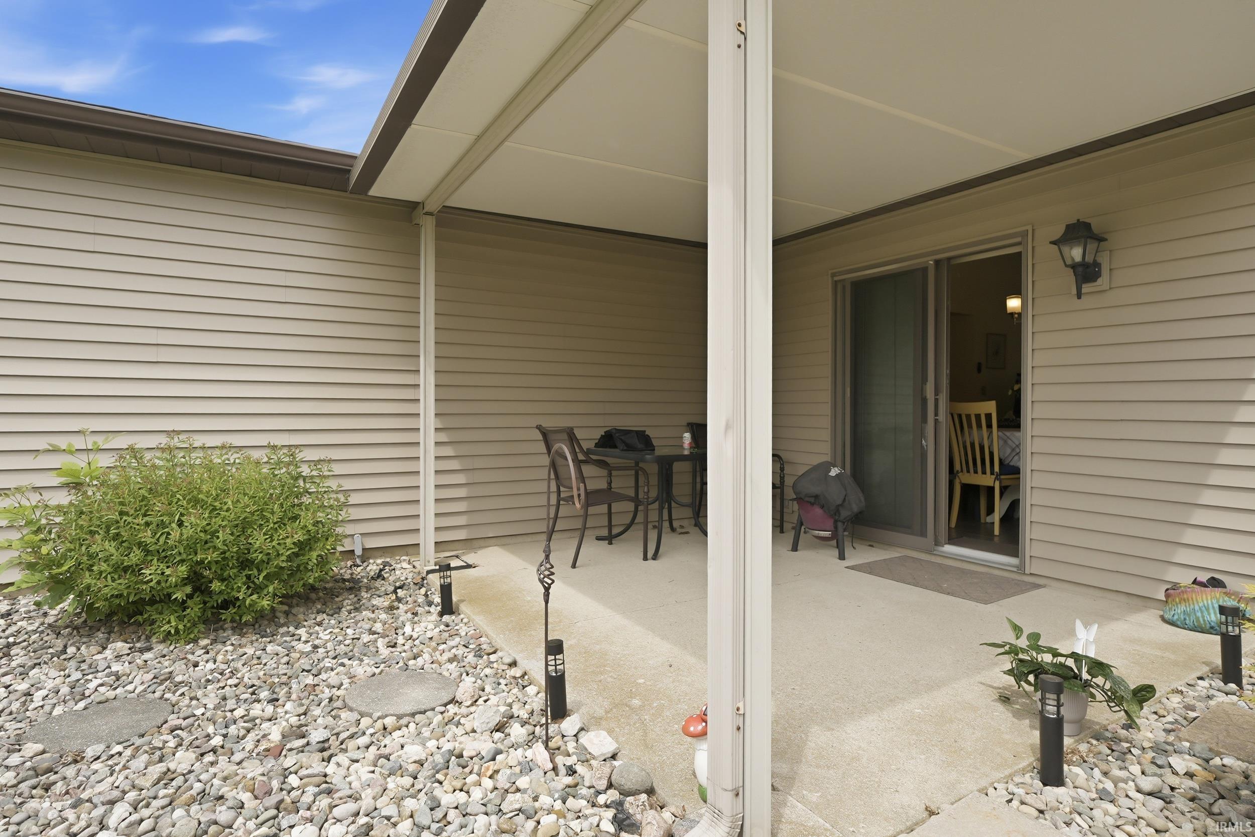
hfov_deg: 90.0
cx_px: 628
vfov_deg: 67.4
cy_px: 418
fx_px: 627
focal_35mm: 18
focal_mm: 12.5
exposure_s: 1/500
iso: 100
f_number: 4
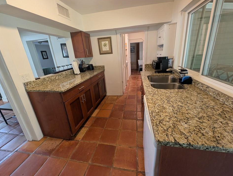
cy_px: 84
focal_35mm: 13
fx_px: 88
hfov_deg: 106.1
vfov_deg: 90.0
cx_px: 118
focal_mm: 2.23
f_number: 1.95
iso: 356
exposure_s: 1/60
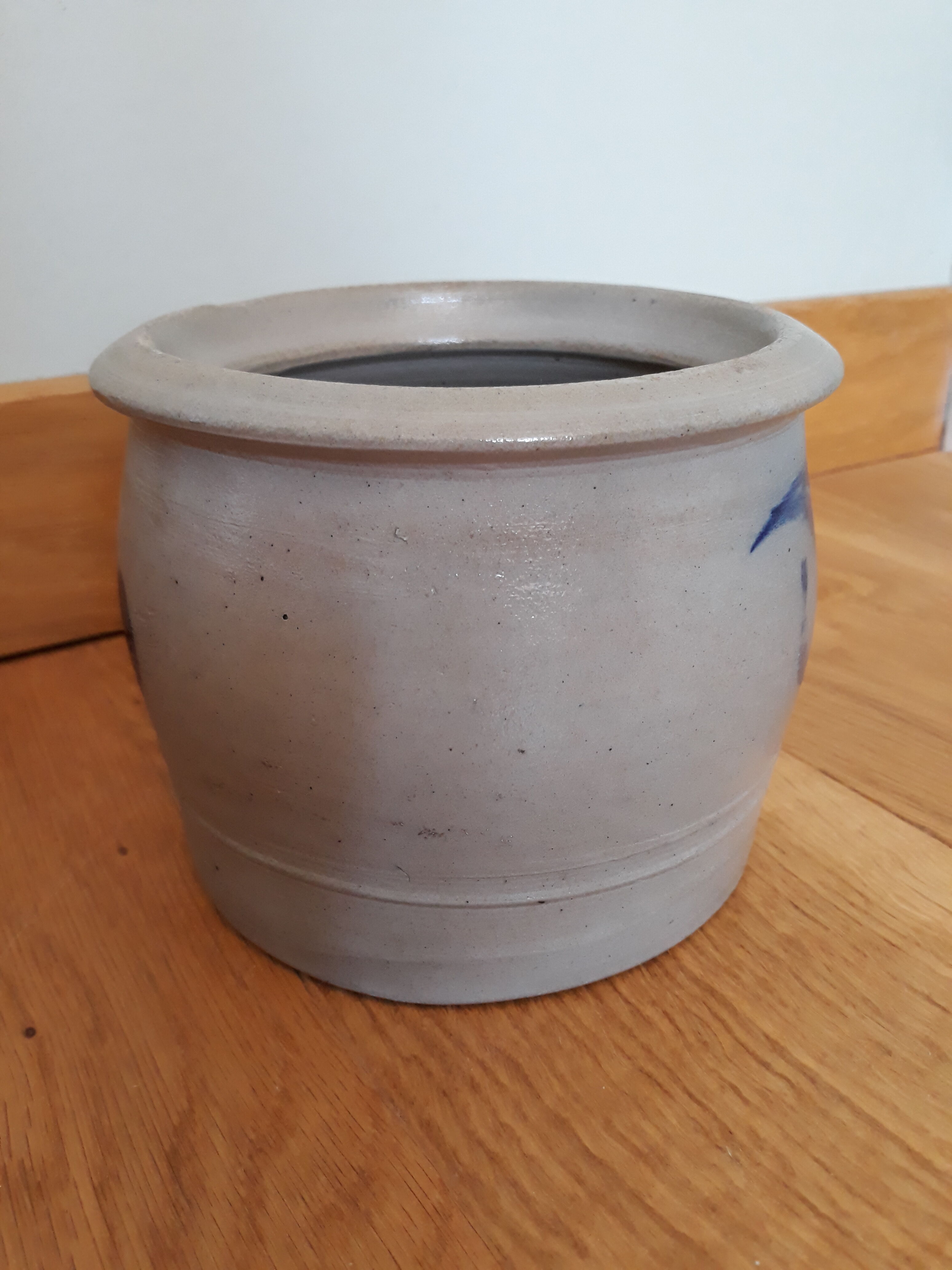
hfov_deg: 51.4
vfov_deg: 65.3
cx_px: 476
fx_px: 990
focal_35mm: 27
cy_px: 635
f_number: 1.7
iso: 250
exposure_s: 1/50
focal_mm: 3.71
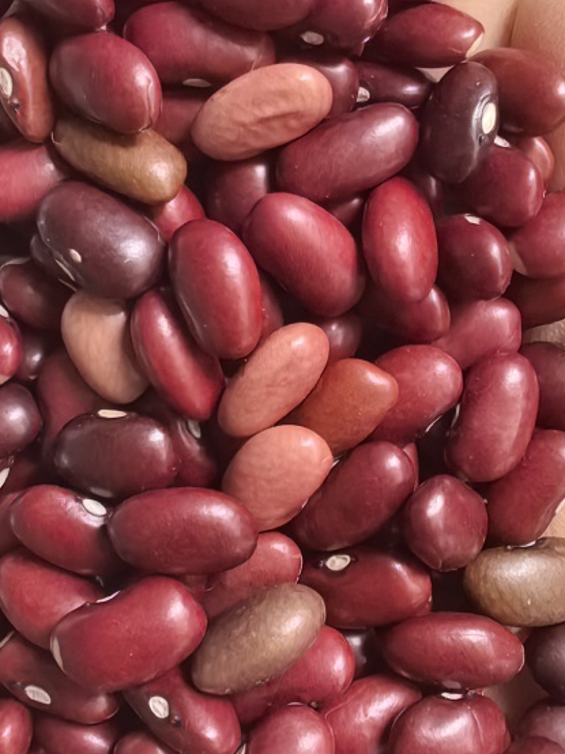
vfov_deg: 36.5
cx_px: 248
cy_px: 493
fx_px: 1133
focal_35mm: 52
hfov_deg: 28.0
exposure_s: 1/333
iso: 640
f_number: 2.2
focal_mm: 1.76
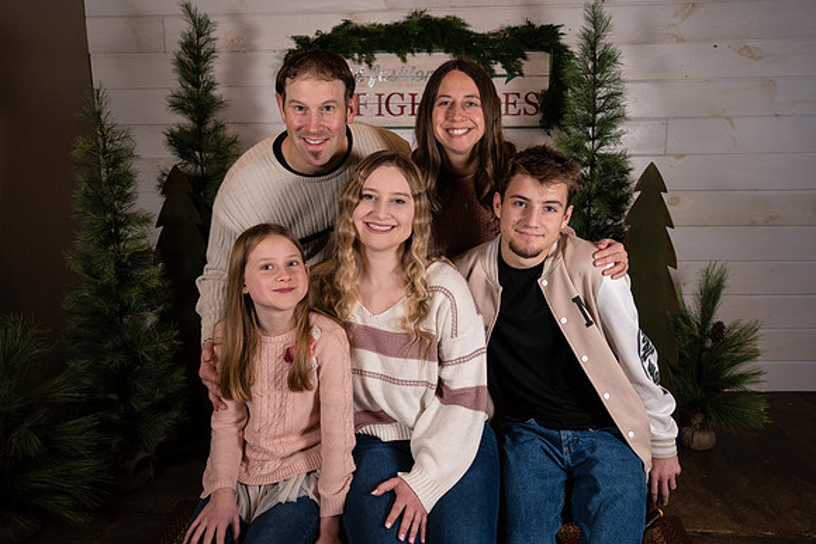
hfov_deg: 60.3
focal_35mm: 31
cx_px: 408
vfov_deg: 42.3
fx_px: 703
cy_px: 272
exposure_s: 1/250
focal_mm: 31
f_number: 5.6
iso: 400
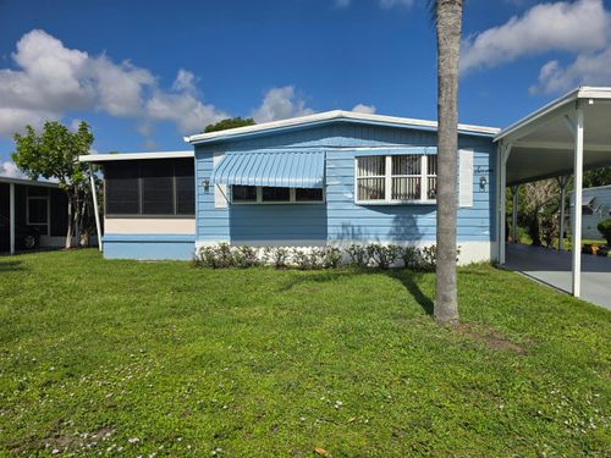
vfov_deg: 58.9
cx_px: 306
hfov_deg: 73.9
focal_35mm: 23
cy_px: 229
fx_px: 406
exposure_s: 1/1445
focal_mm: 6.3
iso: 12
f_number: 1.7
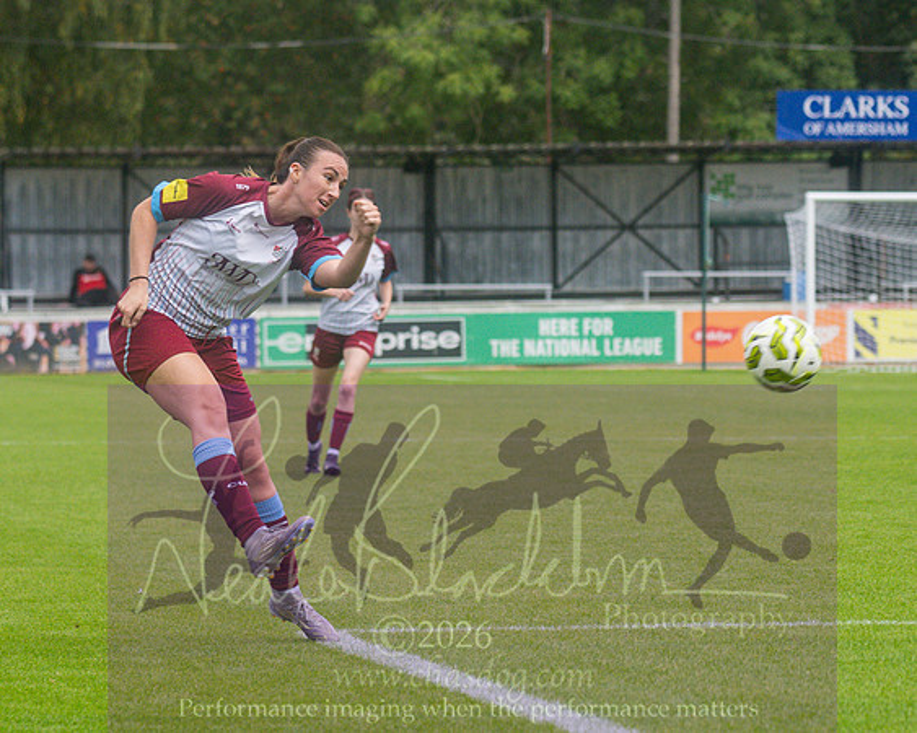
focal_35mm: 286
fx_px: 7750
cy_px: 388
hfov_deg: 6.8
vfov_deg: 5.4
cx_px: 573
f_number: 4
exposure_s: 1/1000
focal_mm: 120
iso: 560
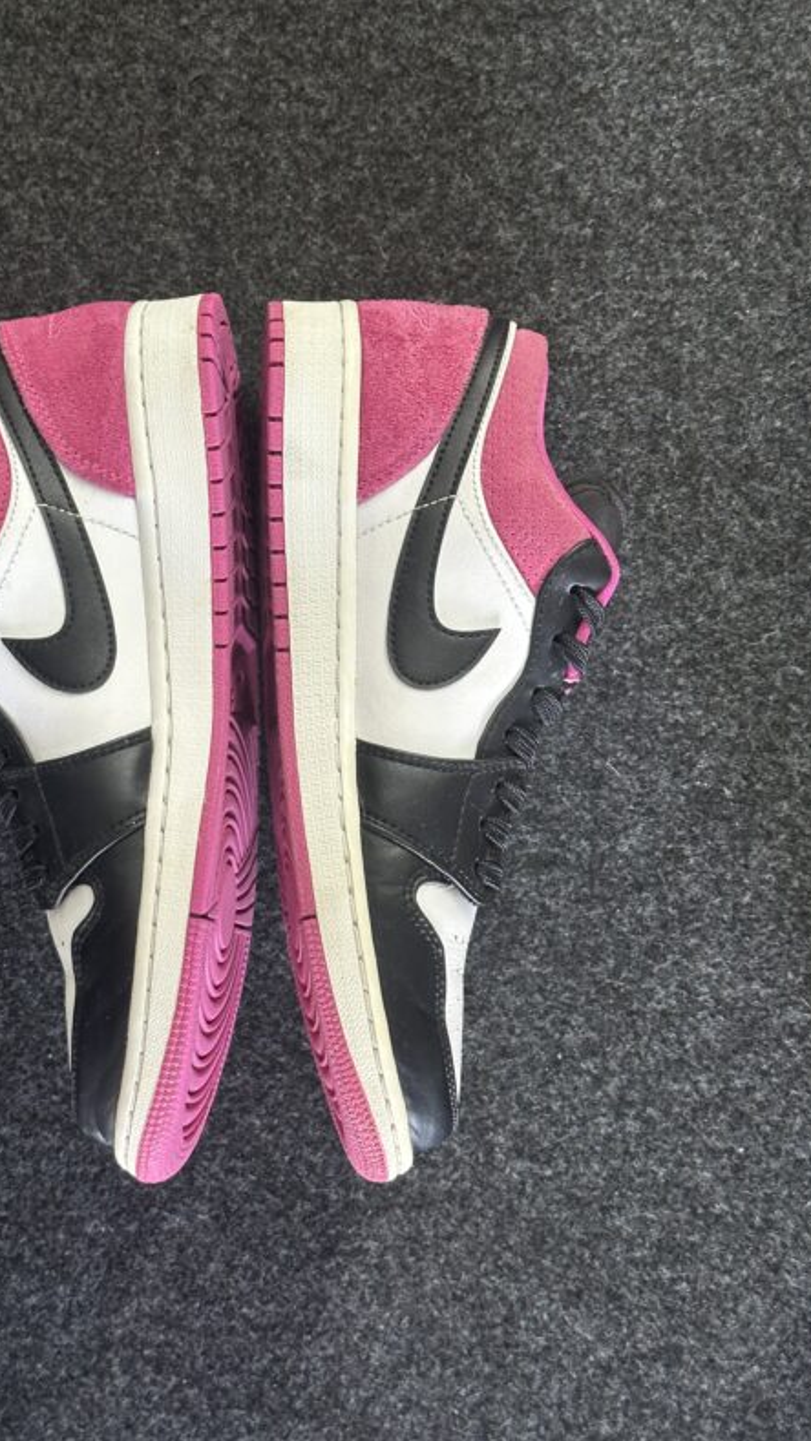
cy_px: 713
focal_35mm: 53
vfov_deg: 39.2
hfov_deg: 22.6
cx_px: 274
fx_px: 2026
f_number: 1.78
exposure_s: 1/50
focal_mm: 6.86
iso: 200
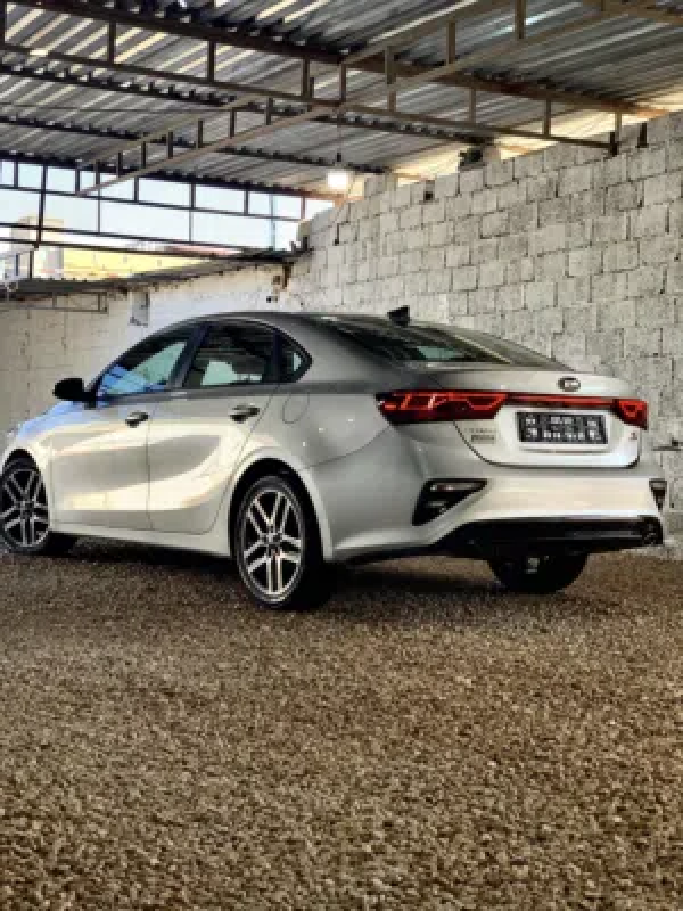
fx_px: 1368
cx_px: 342
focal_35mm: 52
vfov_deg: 36.8
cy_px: 456
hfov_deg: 28.0
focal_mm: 6
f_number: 2.4
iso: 32
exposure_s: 1/122
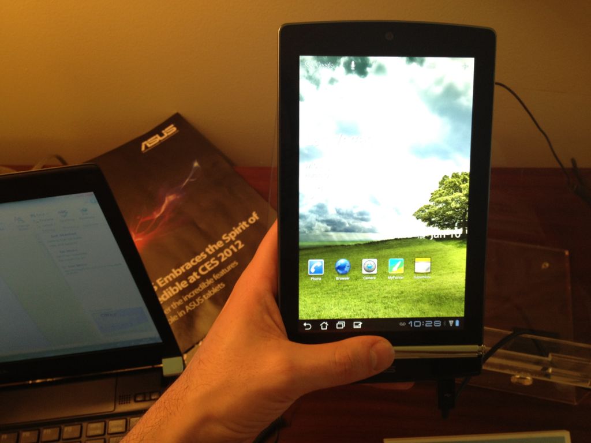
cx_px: 296
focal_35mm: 35
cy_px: 222
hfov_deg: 52.6
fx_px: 598
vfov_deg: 40.7
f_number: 2.4
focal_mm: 4.28
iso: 80
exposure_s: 1/20
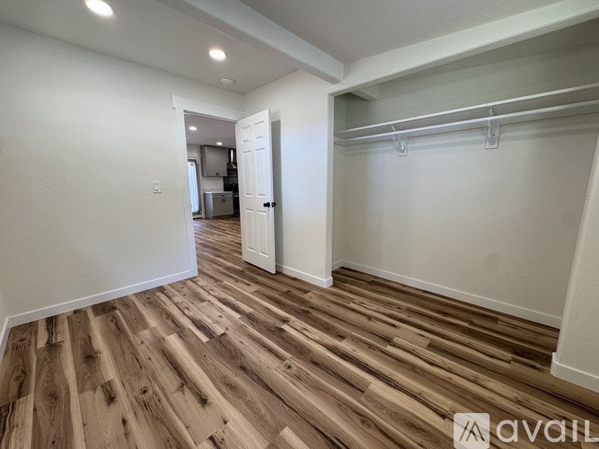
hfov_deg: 102.1
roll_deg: +0.1
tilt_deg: -10.1
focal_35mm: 14
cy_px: 224
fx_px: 242
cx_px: 300
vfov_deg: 85.7
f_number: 2.2
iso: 160
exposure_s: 1/120
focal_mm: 2.22
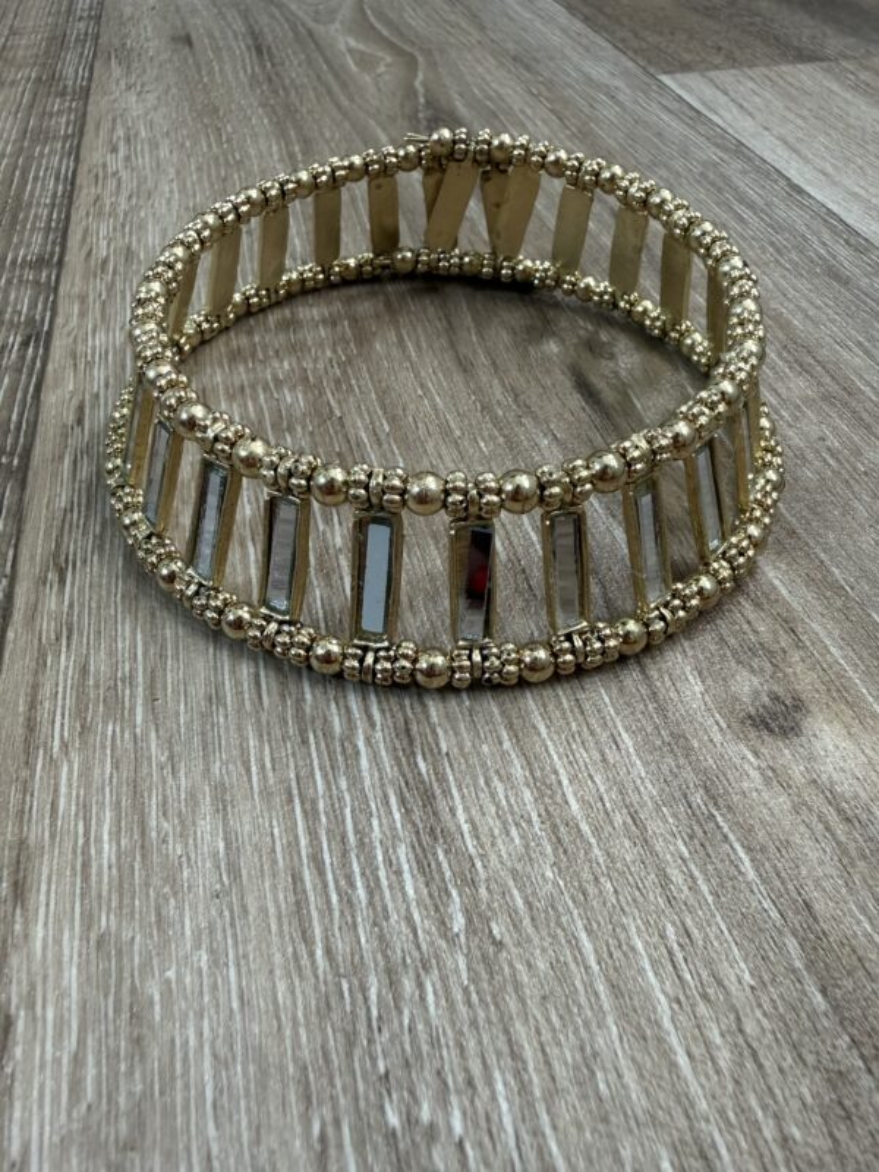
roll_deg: -0.4
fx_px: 813
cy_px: 586
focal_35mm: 24
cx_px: 440
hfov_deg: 56.8
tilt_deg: -43.2
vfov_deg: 71.6
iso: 200
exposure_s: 1/50
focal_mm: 2.22
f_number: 2.2
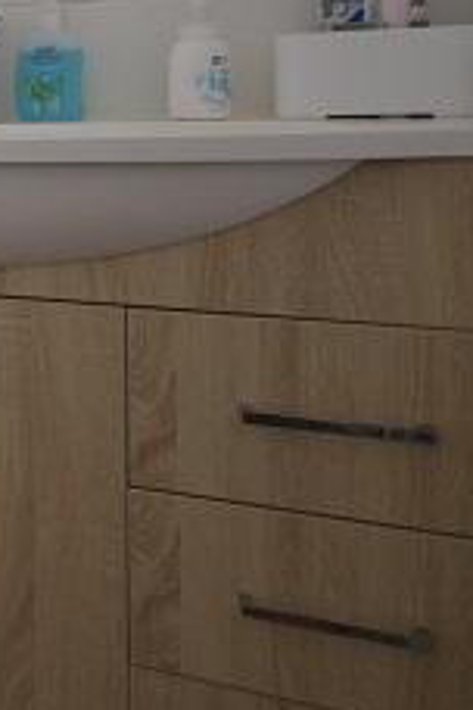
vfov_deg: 40.1
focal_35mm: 47
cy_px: 154
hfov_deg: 18.6
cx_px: -467
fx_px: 935
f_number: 4.2
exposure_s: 1/60
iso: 400
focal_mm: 11
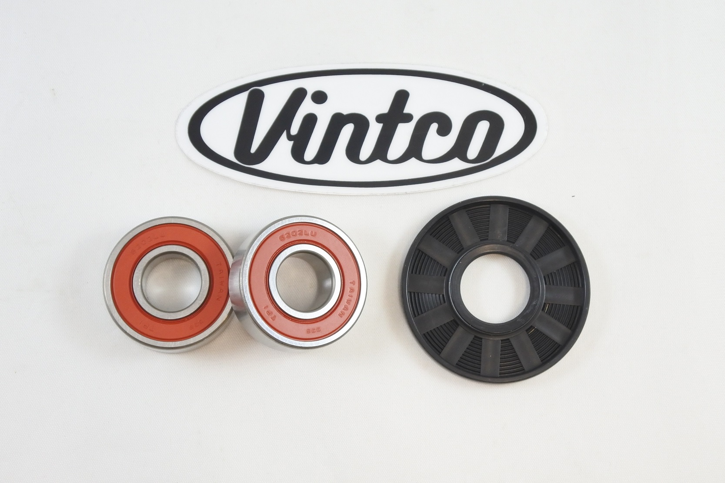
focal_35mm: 54
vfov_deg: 25.1
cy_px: 242
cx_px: 362
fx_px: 1088
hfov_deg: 36.9
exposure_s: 1/125
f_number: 4.8
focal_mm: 20.1
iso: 640
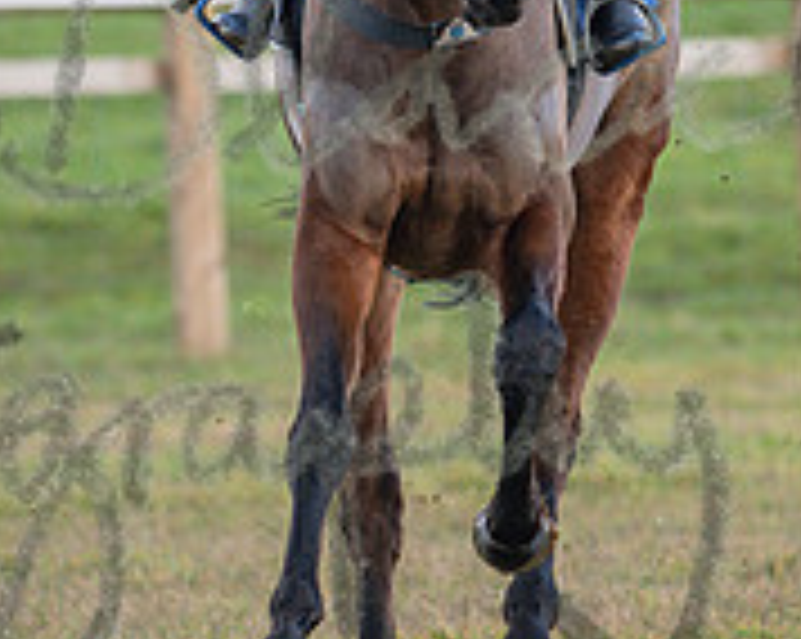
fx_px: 33792
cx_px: 320
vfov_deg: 1.1
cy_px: -90
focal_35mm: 1427
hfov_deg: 1.4
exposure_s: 1/1250
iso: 800
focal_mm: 400
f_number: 5
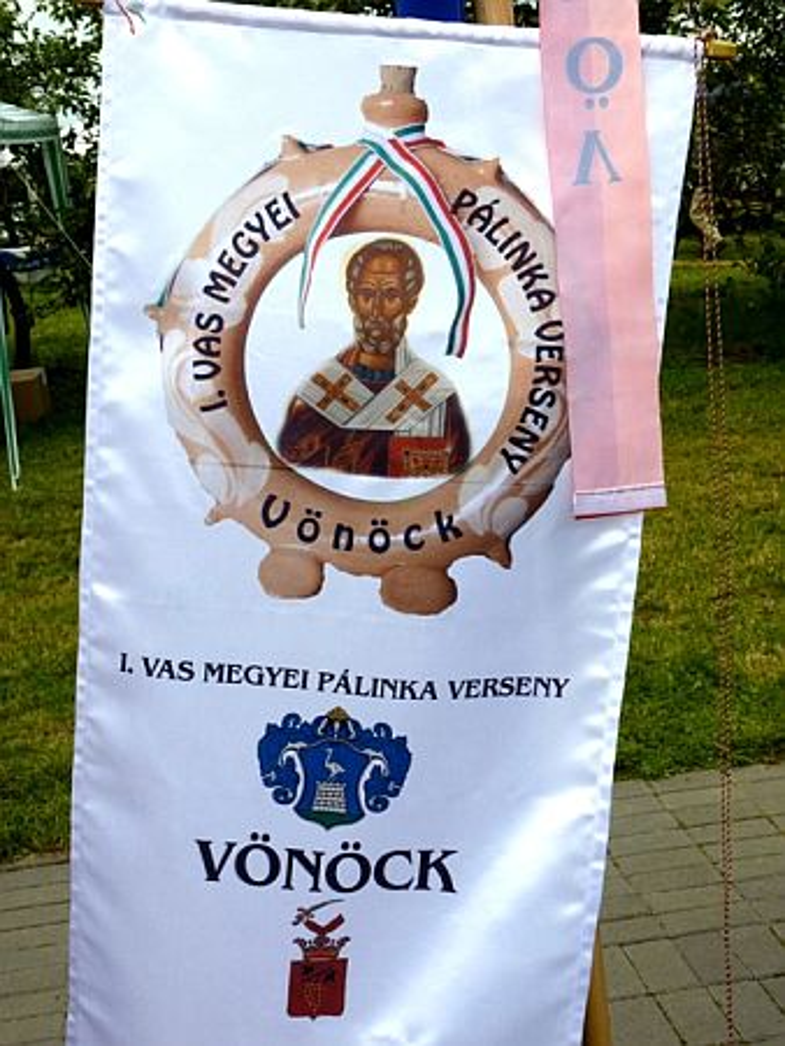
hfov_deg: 27.5
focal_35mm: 53
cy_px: 523
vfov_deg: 36.2
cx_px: 392
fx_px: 1601
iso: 100
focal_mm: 9.5
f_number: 5.6
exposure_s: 1/250
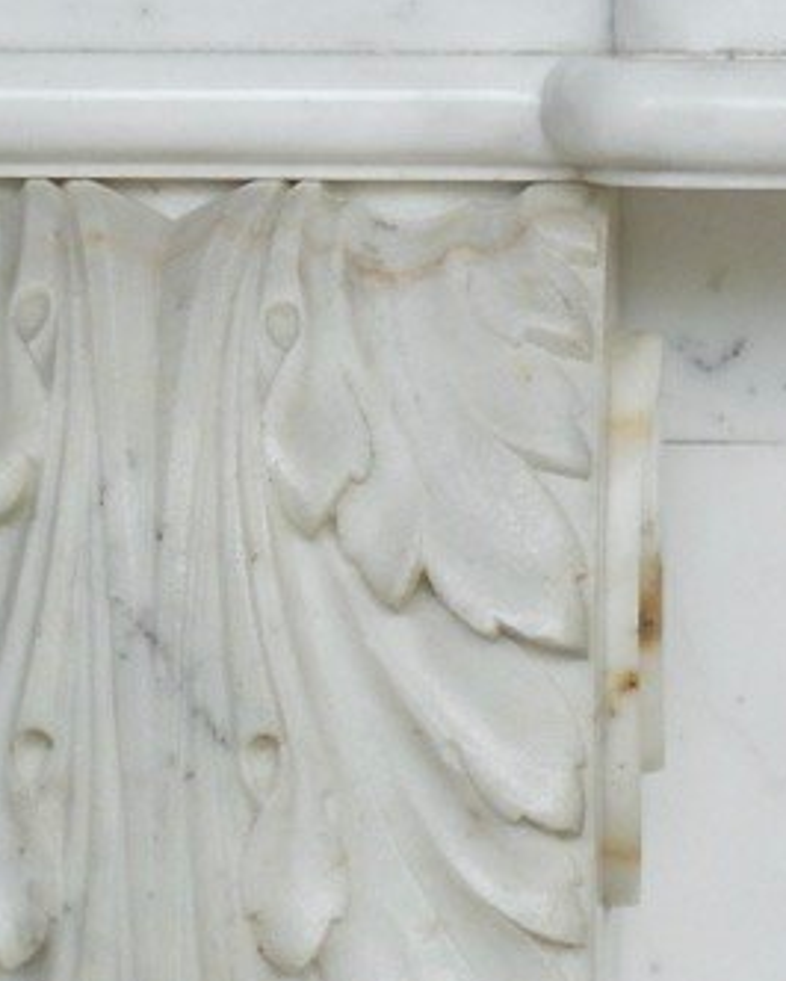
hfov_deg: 7.2
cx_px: 783
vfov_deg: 9.0
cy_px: 434
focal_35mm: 215
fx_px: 6246
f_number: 4.5
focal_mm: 10.9
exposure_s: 1/80
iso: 100
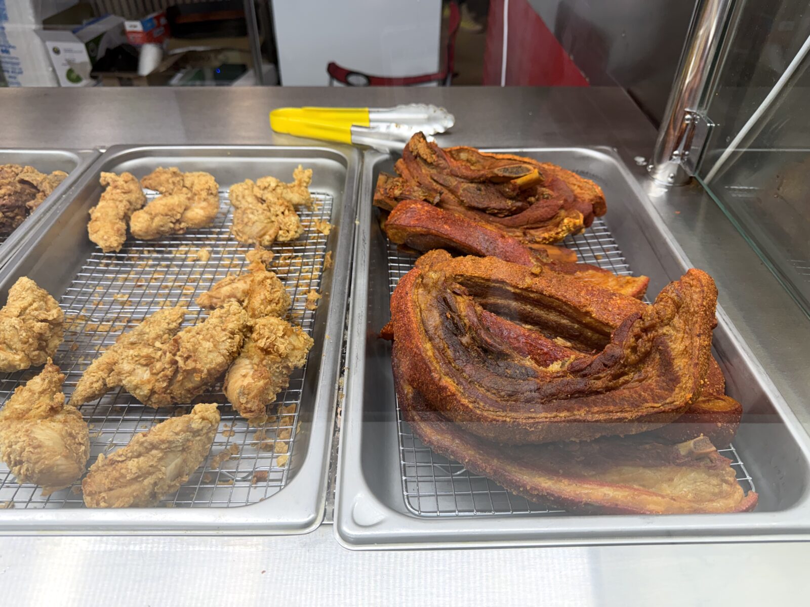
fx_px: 562
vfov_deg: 56.8
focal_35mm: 24
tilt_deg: -39.9
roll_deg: -1.1
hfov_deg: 71.6
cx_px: 405
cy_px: 304
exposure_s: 1/120
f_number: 1.78
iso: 100
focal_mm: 6.76
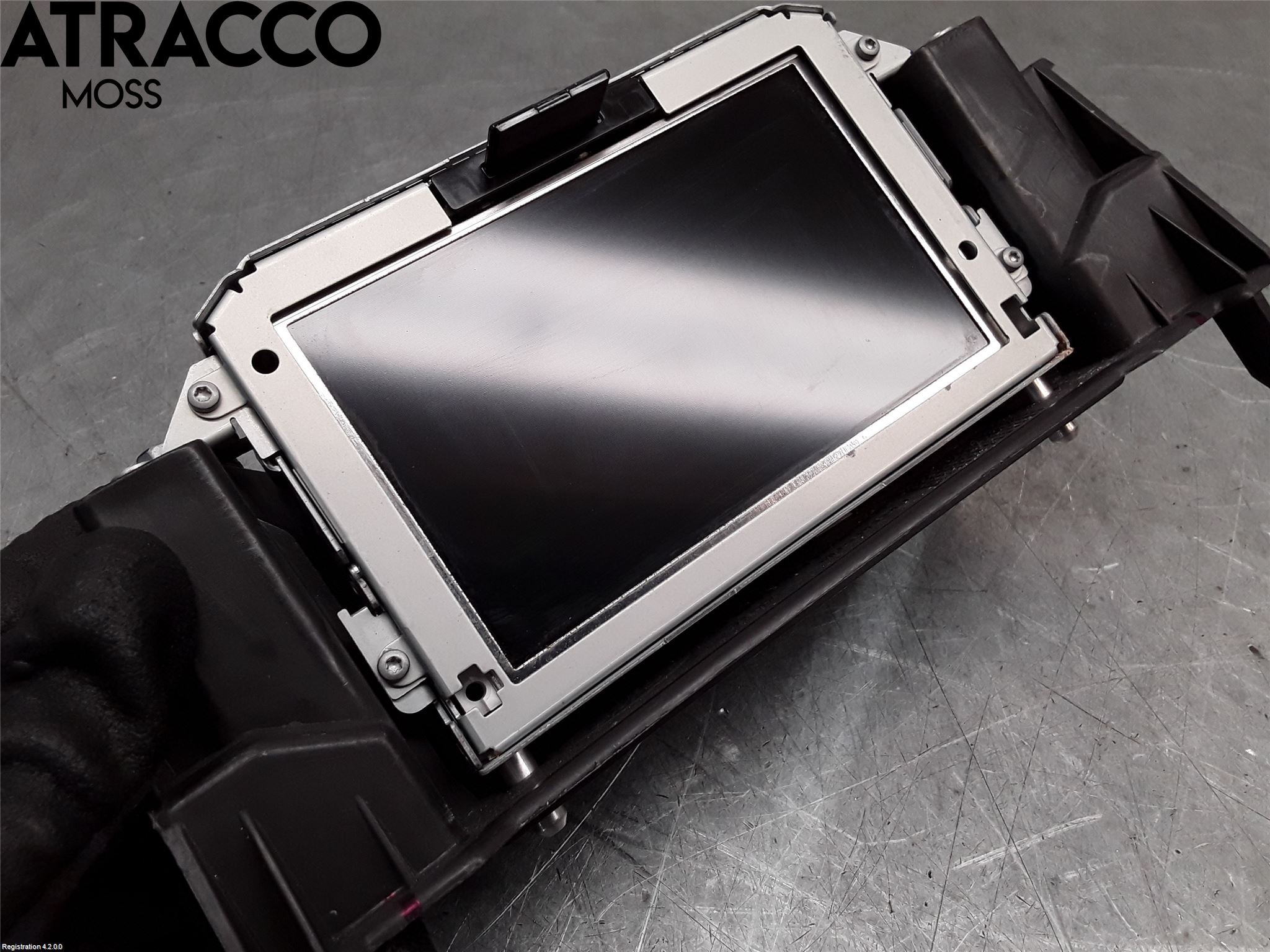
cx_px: 635
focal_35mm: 28
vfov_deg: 49.7
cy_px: 476
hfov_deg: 63.4
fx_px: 1027
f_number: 1.9
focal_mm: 2.91
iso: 100
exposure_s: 1/215
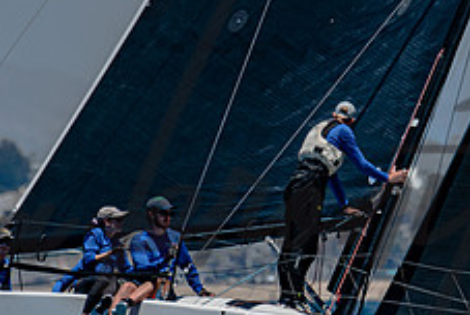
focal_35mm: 1503
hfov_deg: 1.4
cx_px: 269
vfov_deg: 0.9
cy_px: 198
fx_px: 19648
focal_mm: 380
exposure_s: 1/2000
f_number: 5.6
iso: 200
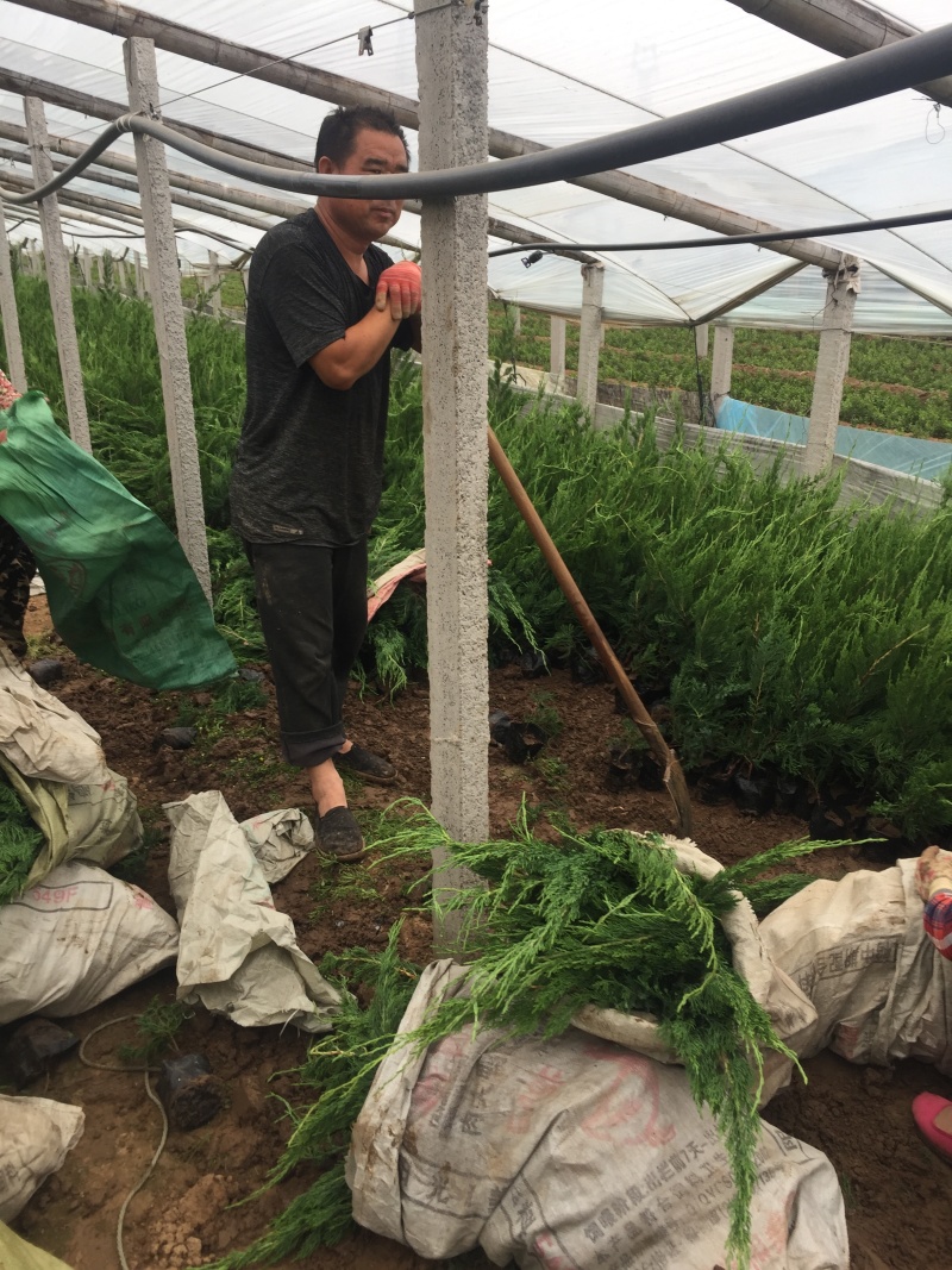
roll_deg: +2.0
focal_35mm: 29
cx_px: 476
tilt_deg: -20.1
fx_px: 1064
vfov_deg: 61.7
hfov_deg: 48.2
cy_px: 635
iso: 32
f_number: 2.2
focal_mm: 4.15
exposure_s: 1/121
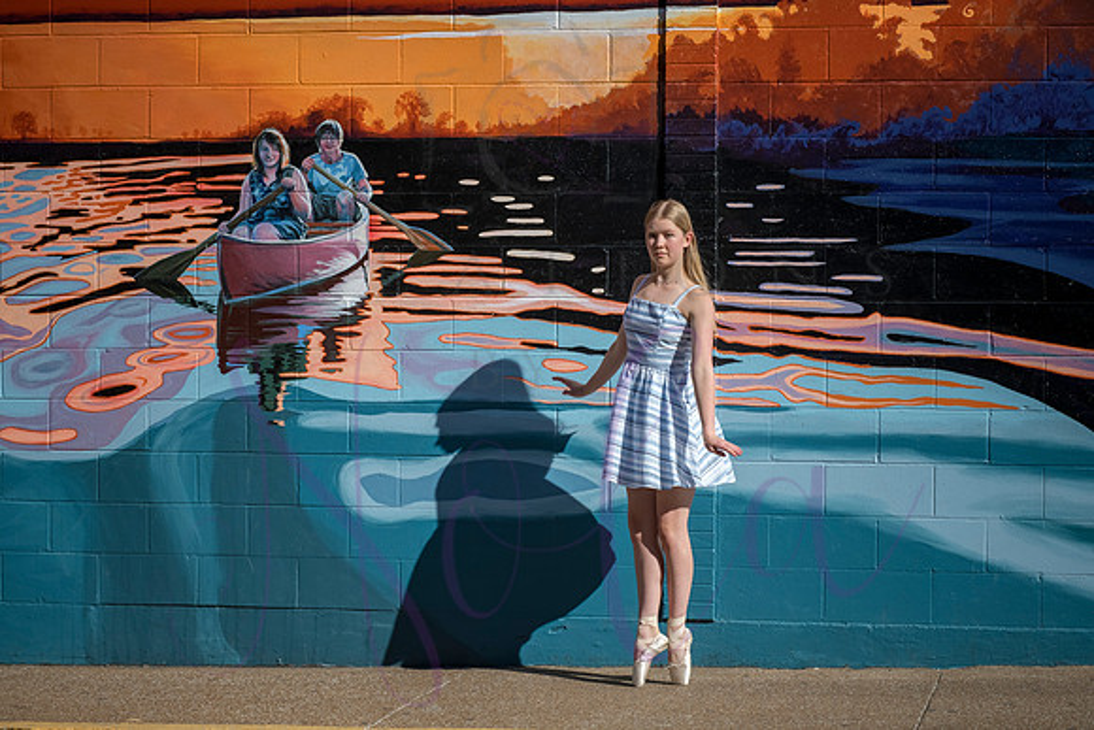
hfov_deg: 22.1
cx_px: 547
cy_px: 365
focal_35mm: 92
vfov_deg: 14.9
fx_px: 2796
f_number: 10
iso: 400
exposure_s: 1/1000
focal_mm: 92
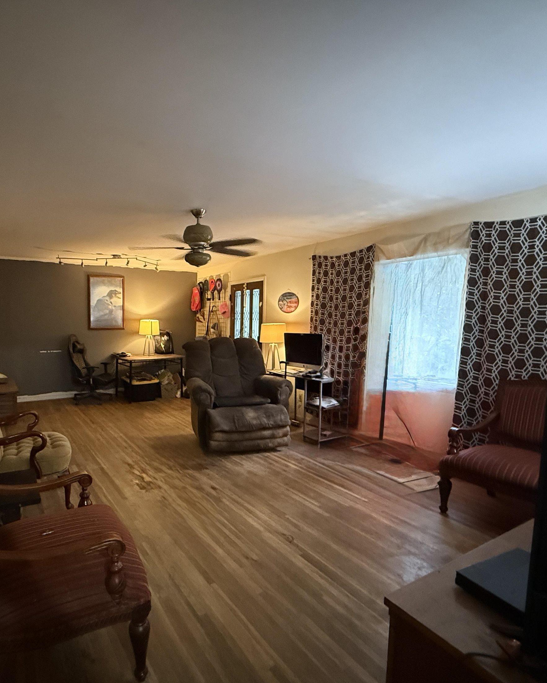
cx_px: 188
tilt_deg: -4.5
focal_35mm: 19
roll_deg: -0.7
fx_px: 384
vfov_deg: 83.3
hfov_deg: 69.1
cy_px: 346
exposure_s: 1/40
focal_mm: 2.22
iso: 1250
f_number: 2.2
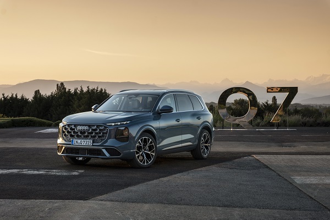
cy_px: 110
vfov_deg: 20.3
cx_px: 165
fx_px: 614
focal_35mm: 67
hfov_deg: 30.1
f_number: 8
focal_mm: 67
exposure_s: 1/60
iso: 400
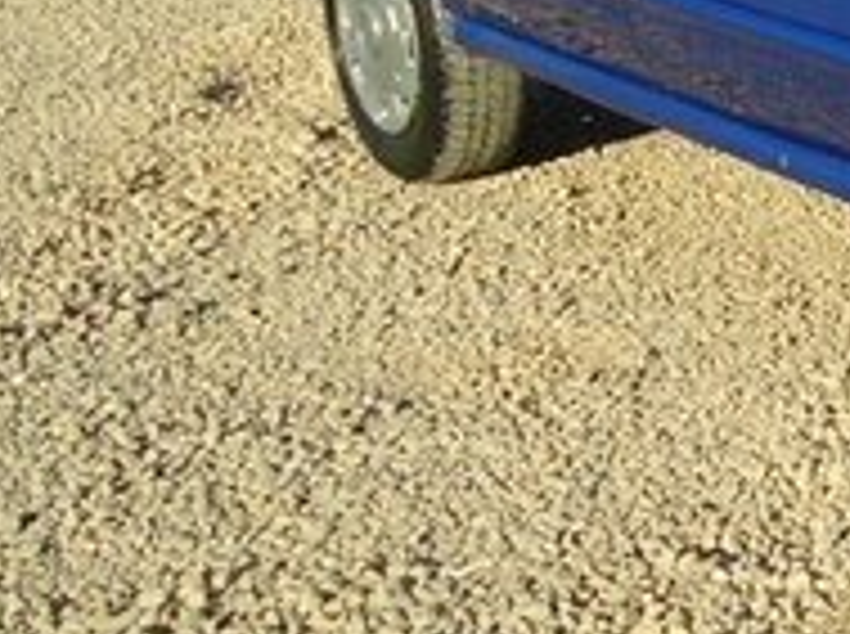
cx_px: 1448
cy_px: -2
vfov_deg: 15.9
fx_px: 2230
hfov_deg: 18.0
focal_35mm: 91
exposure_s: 1/160
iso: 100
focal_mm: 4.6
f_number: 8
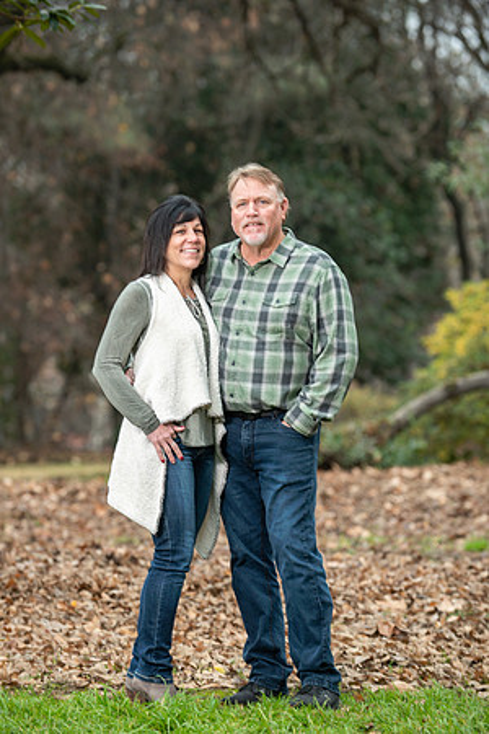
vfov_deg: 11.7
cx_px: 244
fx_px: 3565
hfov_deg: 7.8
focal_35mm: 175
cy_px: 367
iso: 200
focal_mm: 175
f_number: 4
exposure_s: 1/125
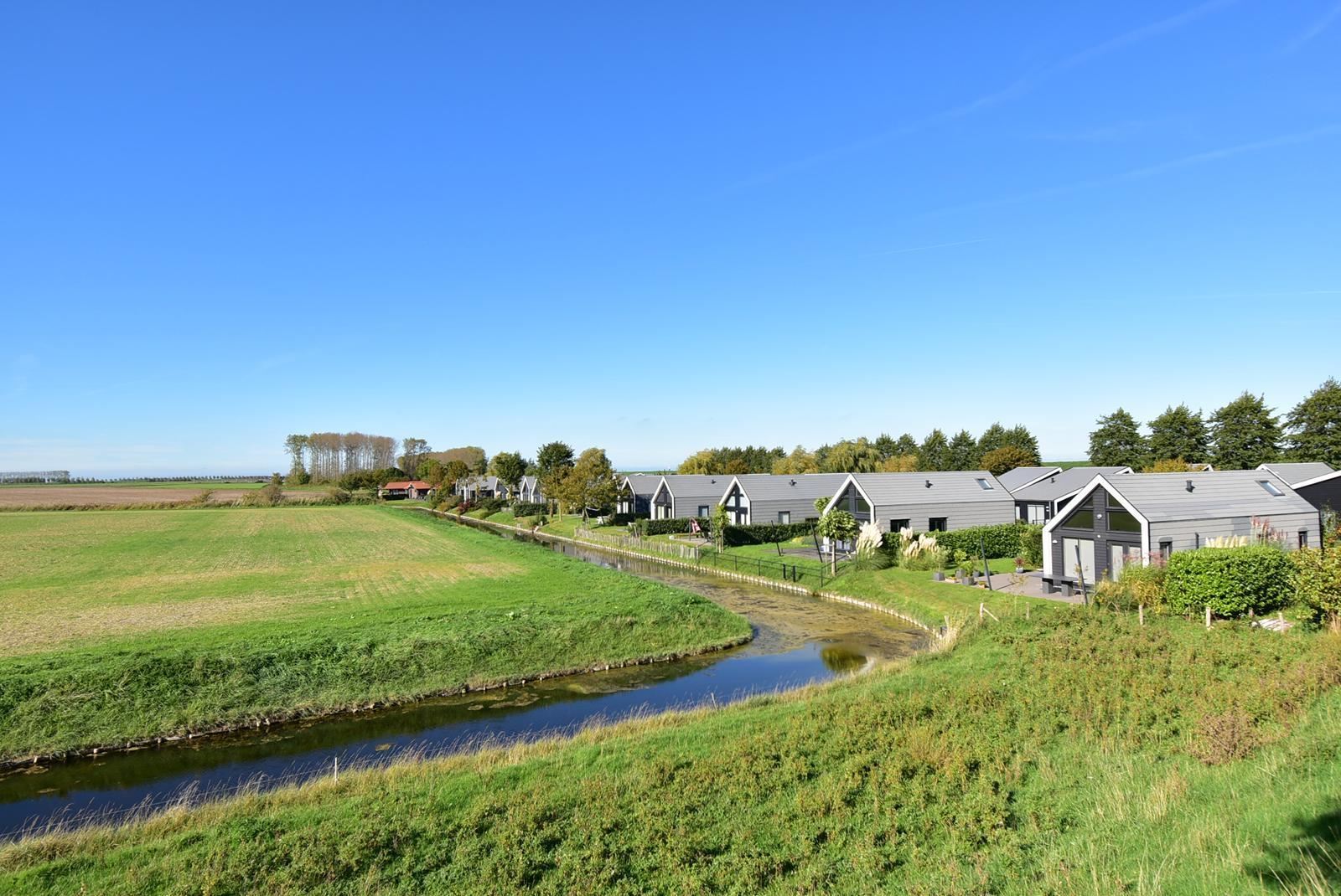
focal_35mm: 21
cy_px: 448
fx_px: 783
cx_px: 670
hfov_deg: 81.2
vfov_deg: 59.6
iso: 100
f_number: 7.1
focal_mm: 14
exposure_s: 1/200
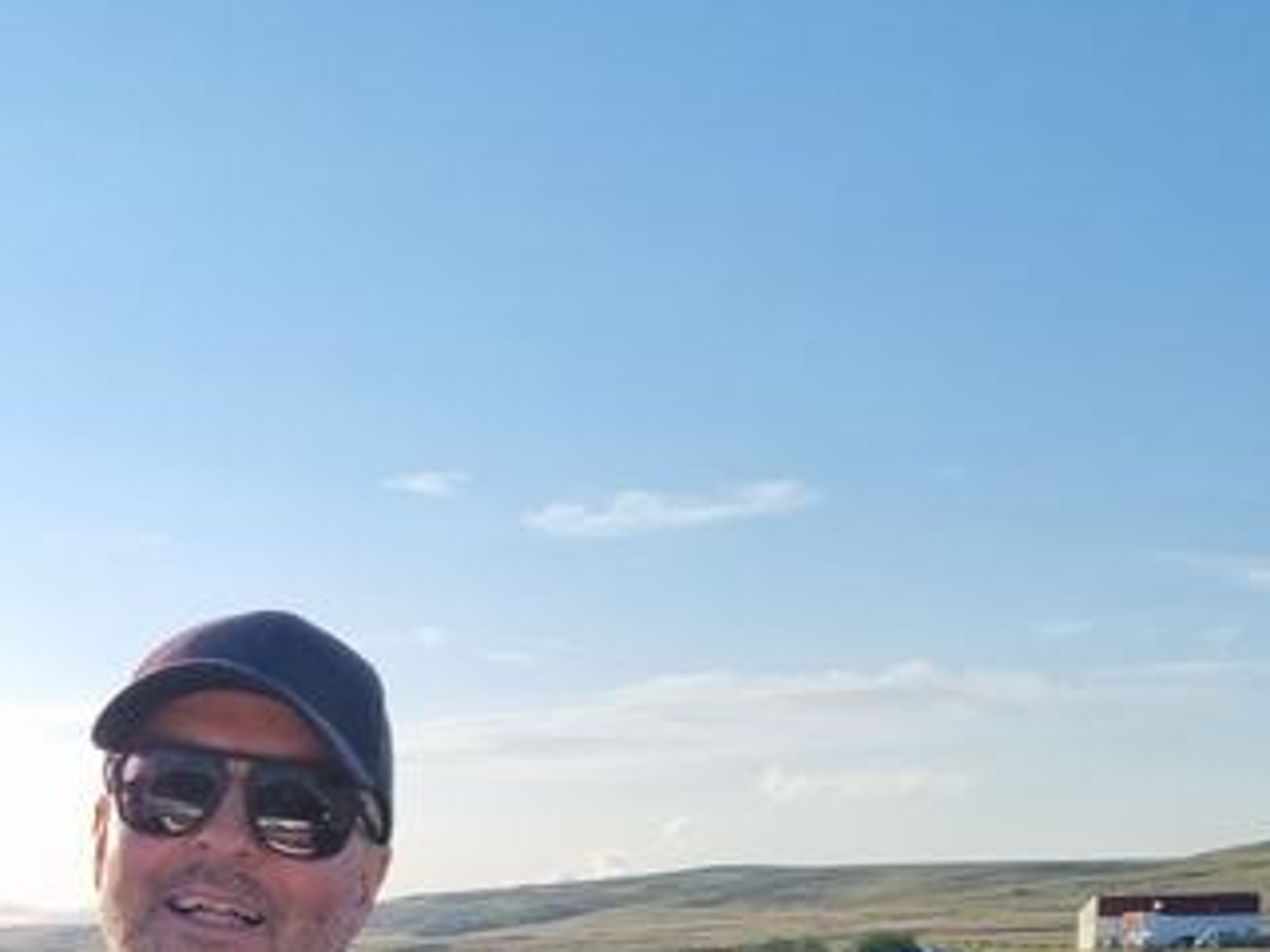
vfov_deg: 21.3
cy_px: 1087
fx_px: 2385
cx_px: -20
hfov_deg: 27.9
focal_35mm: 65
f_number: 1.8
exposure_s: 1/2488
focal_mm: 5.4
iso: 50
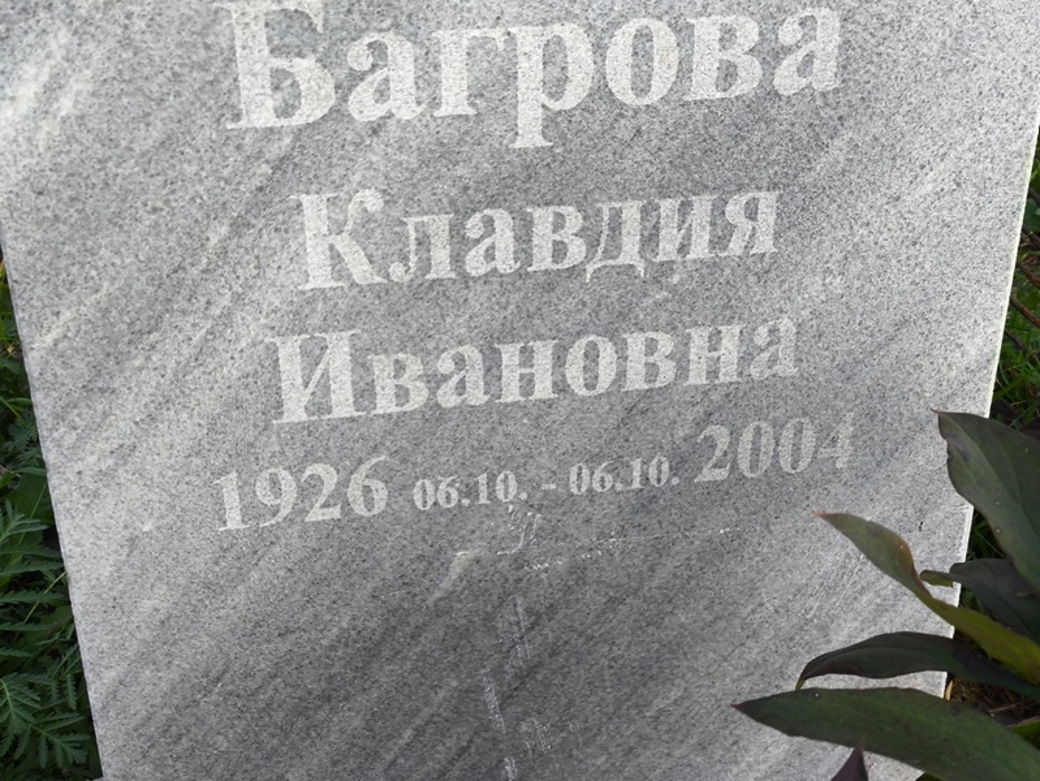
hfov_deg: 38.2
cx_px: 520
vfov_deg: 29.1
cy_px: 390
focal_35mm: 50
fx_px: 1503
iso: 50
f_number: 1.7
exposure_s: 1/222
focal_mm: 4.71
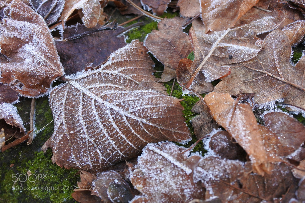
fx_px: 237
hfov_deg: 65.5
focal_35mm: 28
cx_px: 152
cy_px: 102
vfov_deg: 46.4
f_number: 3.5
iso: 900
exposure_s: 1/125
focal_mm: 10.6
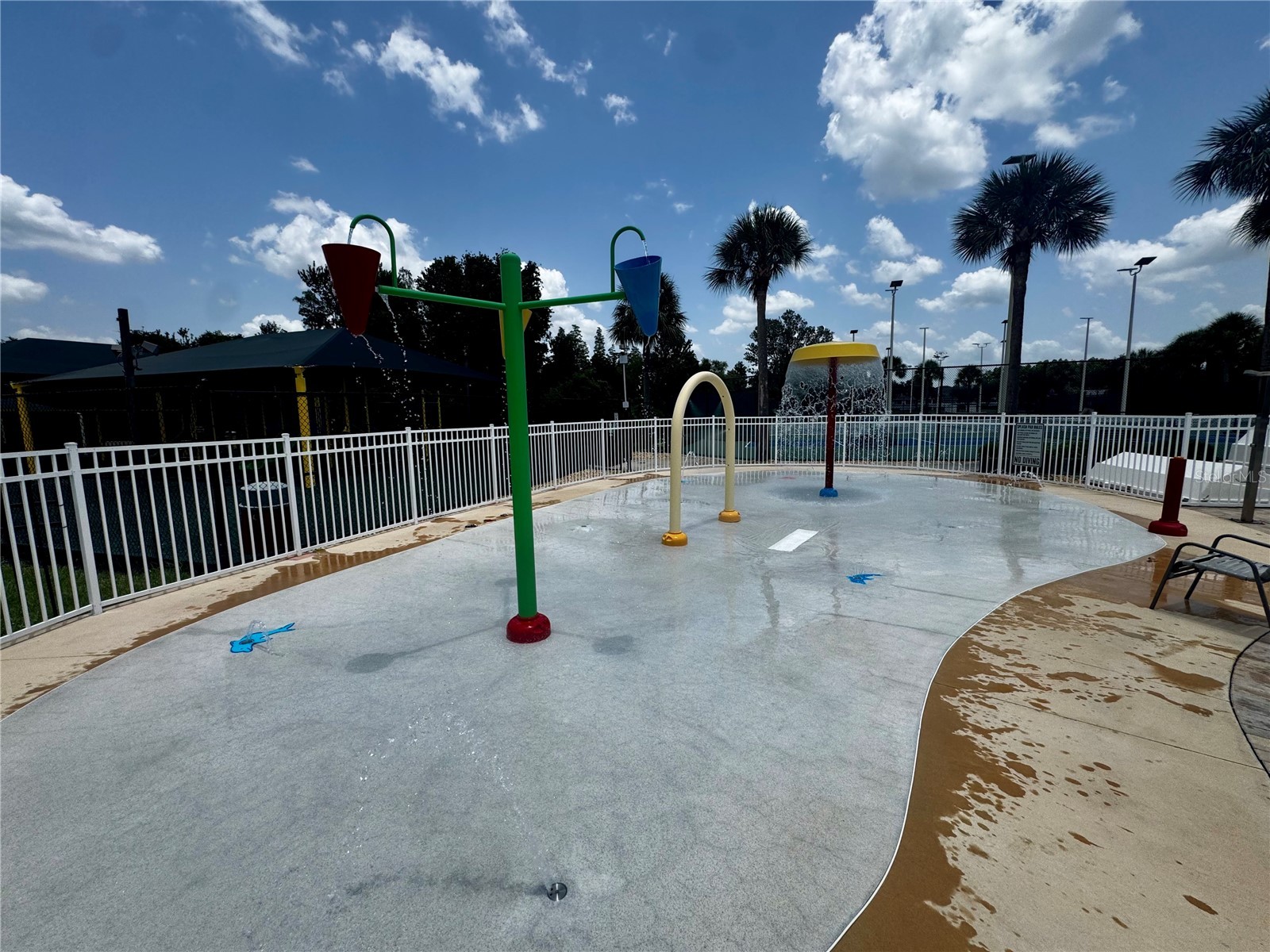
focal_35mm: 14
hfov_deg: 102.1
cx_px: 635
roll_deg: +0.7
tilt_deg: -7.7
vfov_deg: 85.7
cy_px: 476
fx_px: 514
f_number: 2.2
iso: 50
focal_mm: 2.22
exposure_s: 1/2674
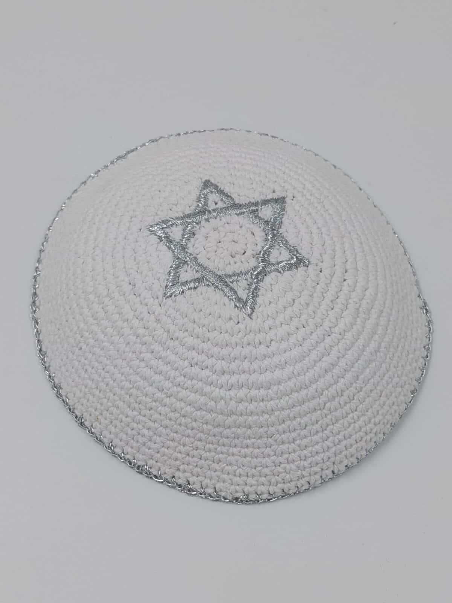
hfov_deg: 56.8
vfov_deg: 71.6
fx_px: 418
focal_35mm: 24
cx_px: 226
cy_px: 302
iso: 40
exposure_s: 1/190
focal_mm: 5.23
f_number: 1.8
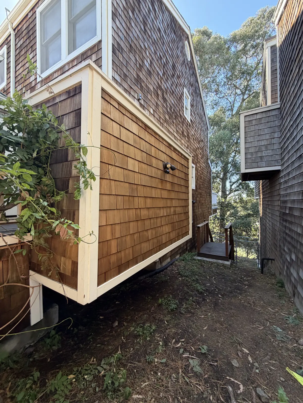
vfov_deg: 102.1
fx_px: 163
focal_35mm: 14
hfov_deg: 85.7
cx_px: 152
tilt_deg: +1.9
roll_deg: -0.6
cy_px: 202
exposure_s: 1/121
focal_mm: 2.22
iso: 125
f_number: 2.2
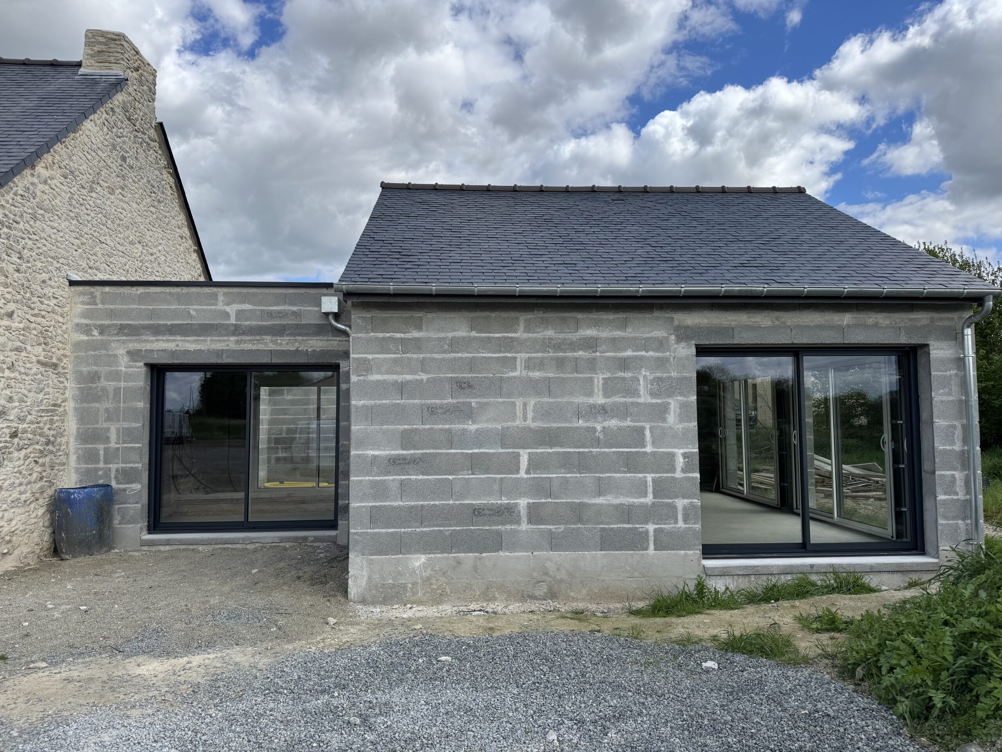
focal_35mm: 24
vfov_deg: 56.8
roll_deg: +0.7
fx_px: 695
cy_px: 376
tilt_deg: +3.6
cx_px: 501
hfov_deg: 71.6
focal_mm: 6.76
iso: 80
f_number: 1.78
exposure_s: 1/4310
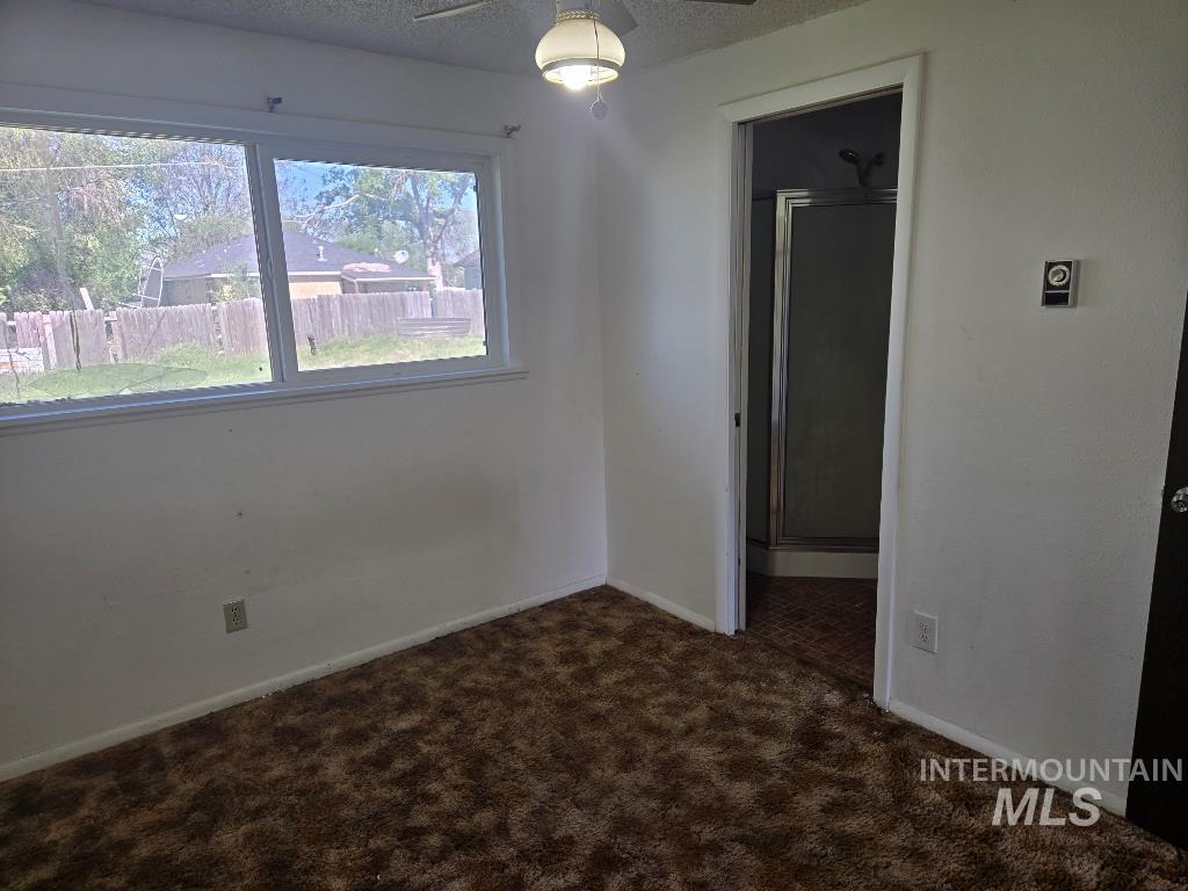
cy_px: 446
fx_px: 789
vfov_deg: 58.9
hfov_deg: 73.9
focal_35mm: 23
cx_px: 594
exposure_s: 1/120
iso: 32
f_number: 1.8
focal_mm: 5.4
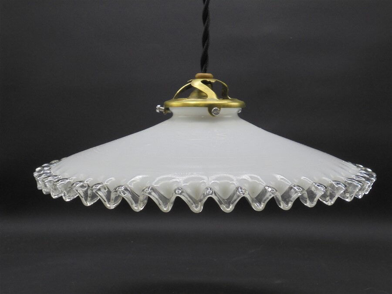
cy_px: 147
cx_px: 196
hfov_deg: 34.3
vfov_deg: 26.1
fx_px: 634
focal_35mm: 56
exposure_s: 1/30
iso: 100
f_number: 5.2
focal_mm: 10.1
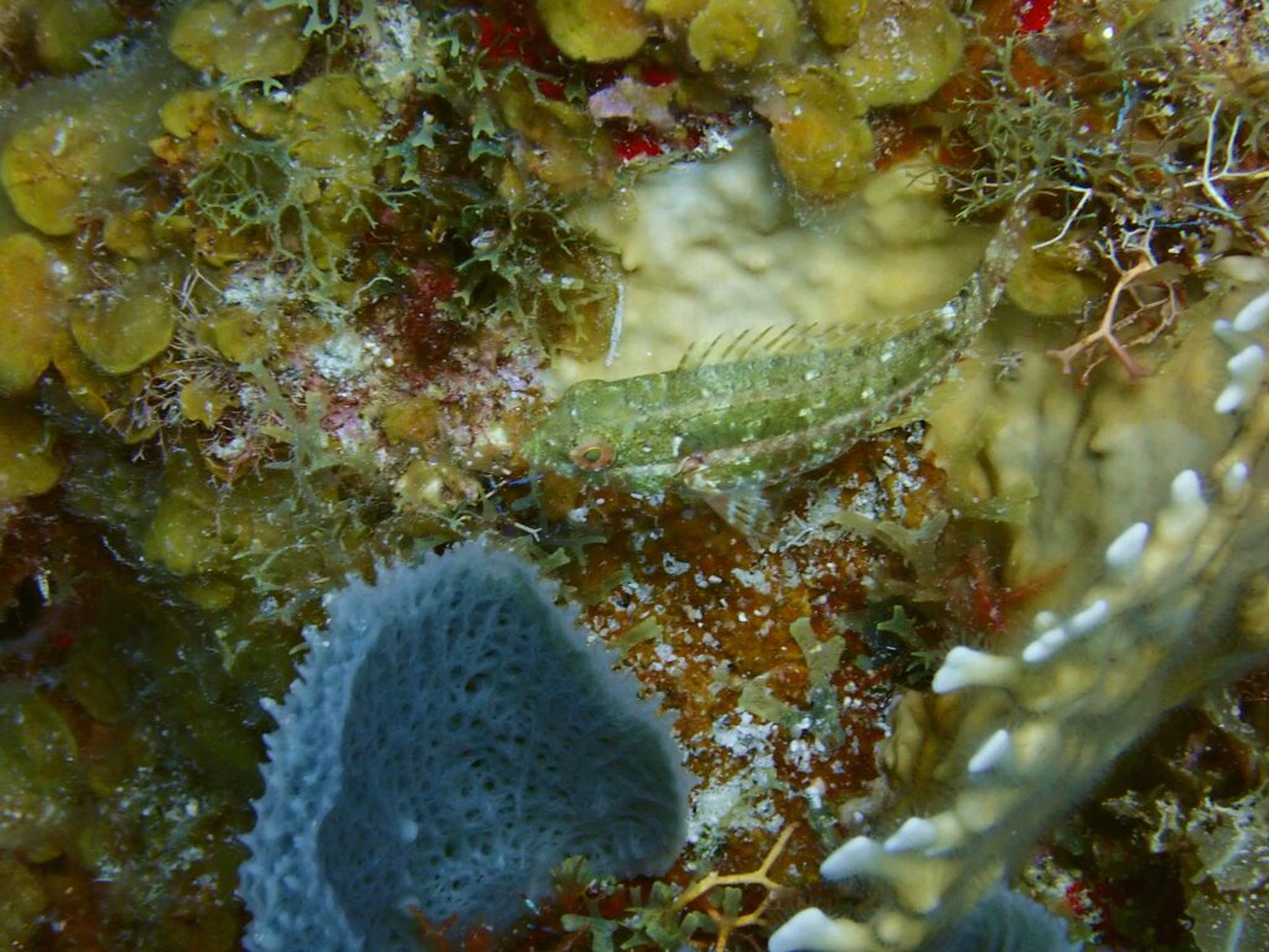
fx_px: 3666
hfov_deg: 19.6
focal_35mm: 100
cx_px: 634
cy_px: 476
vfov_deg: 14.8
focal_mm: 18
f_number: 6.3
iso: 320
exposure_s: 1/200
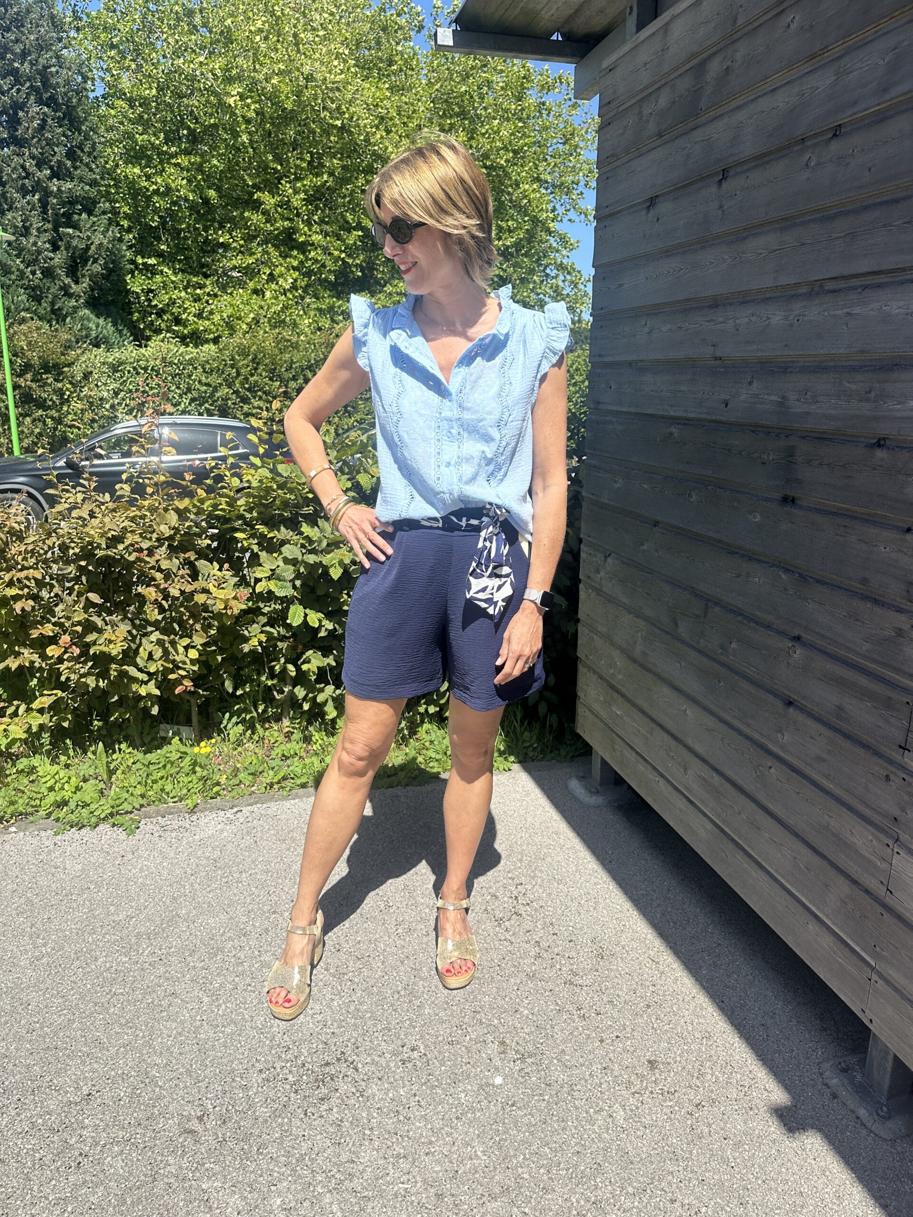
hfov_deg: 56.8
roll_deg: -0.1
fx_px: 844
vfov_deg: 71.6
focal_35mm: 24
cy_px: 608
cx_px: 456
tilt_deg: -14.9
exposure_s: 1/4016
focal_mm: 6.86
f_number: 1.78
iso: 80
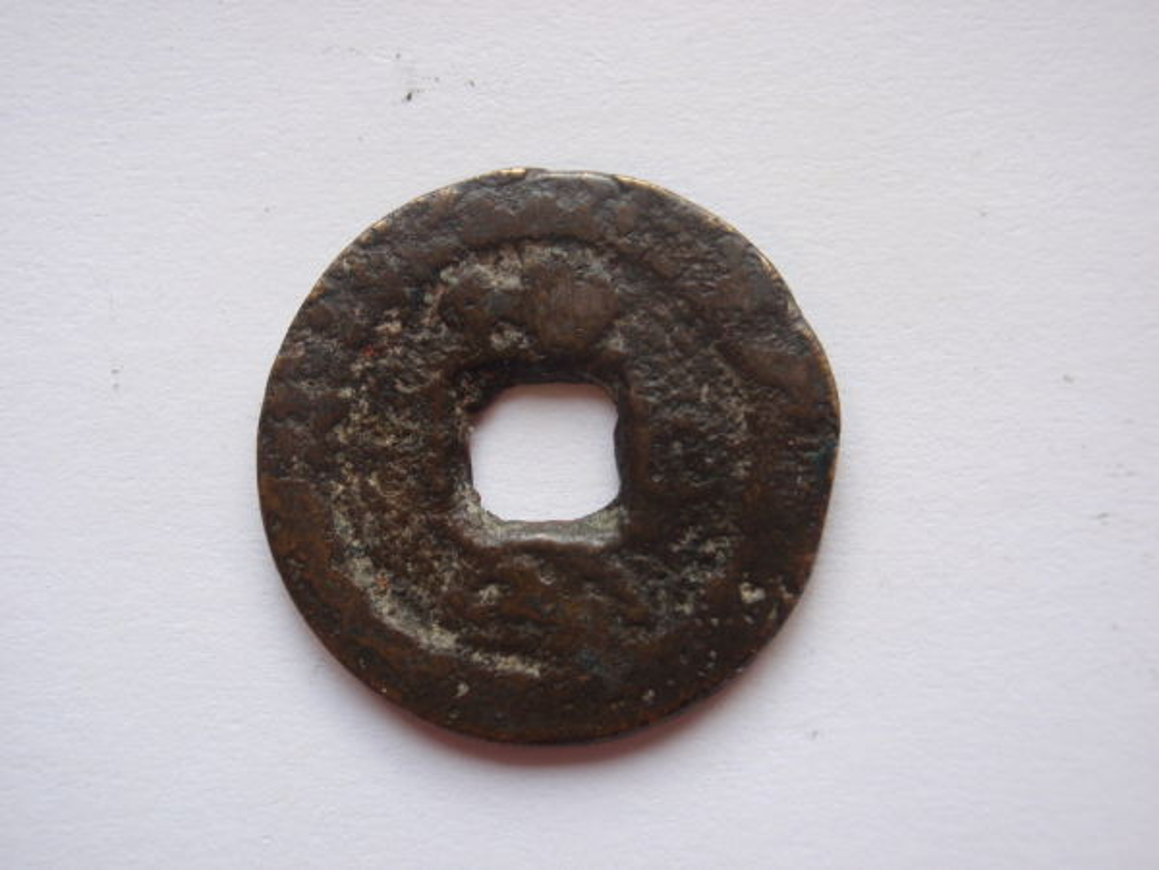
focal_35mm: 40
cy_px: 435
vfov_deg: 36.0
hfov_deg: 46.8
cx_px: 580
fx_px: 1339
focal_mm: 7.25
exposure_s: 1/40
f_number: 3.9
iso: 160
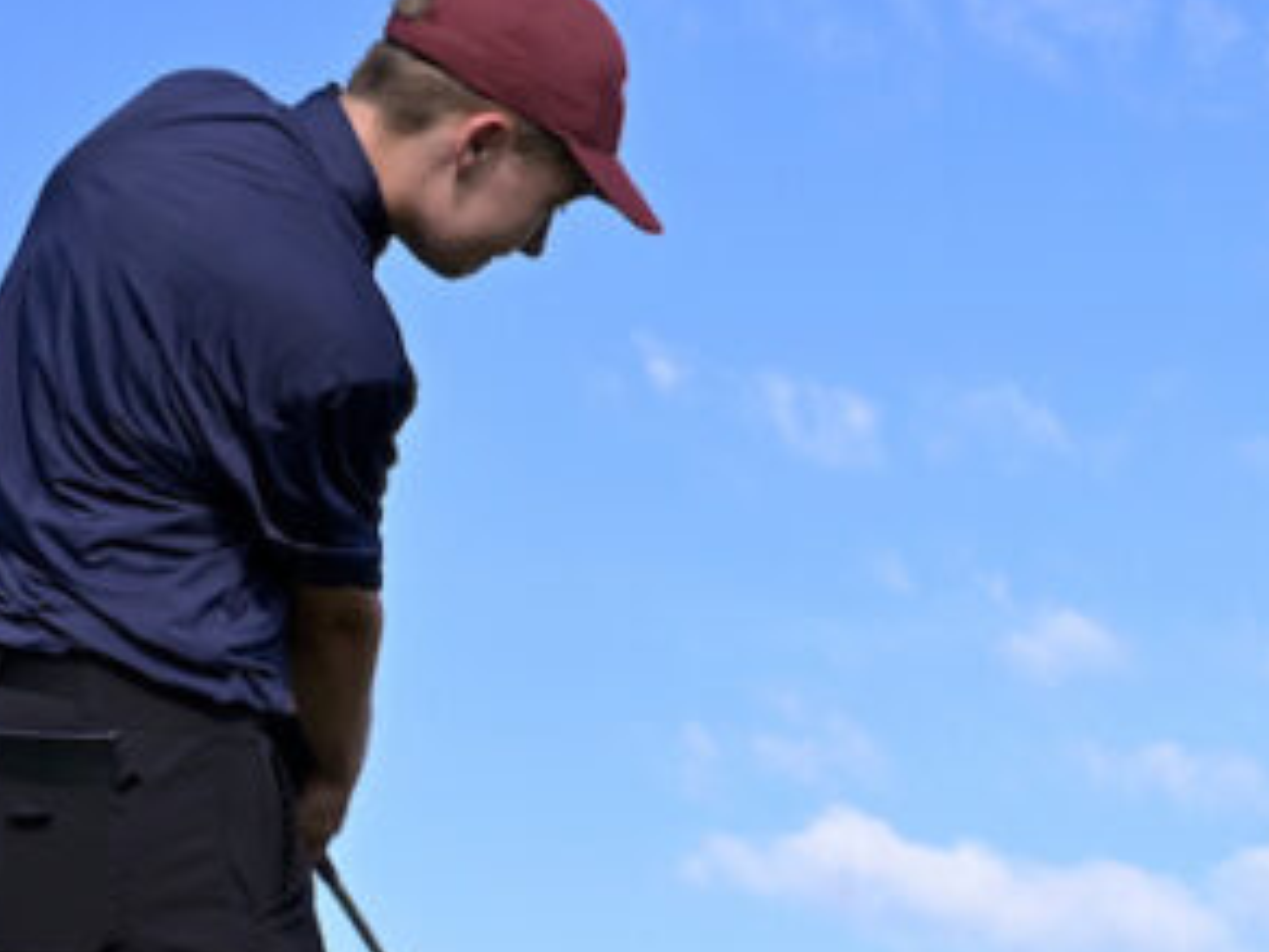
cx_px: 1186
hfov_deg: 17.2
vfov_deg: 13.1
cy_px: 706
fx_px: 4131
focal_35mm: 113
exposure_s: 1/320
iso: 400
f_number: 11
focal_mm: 33.5
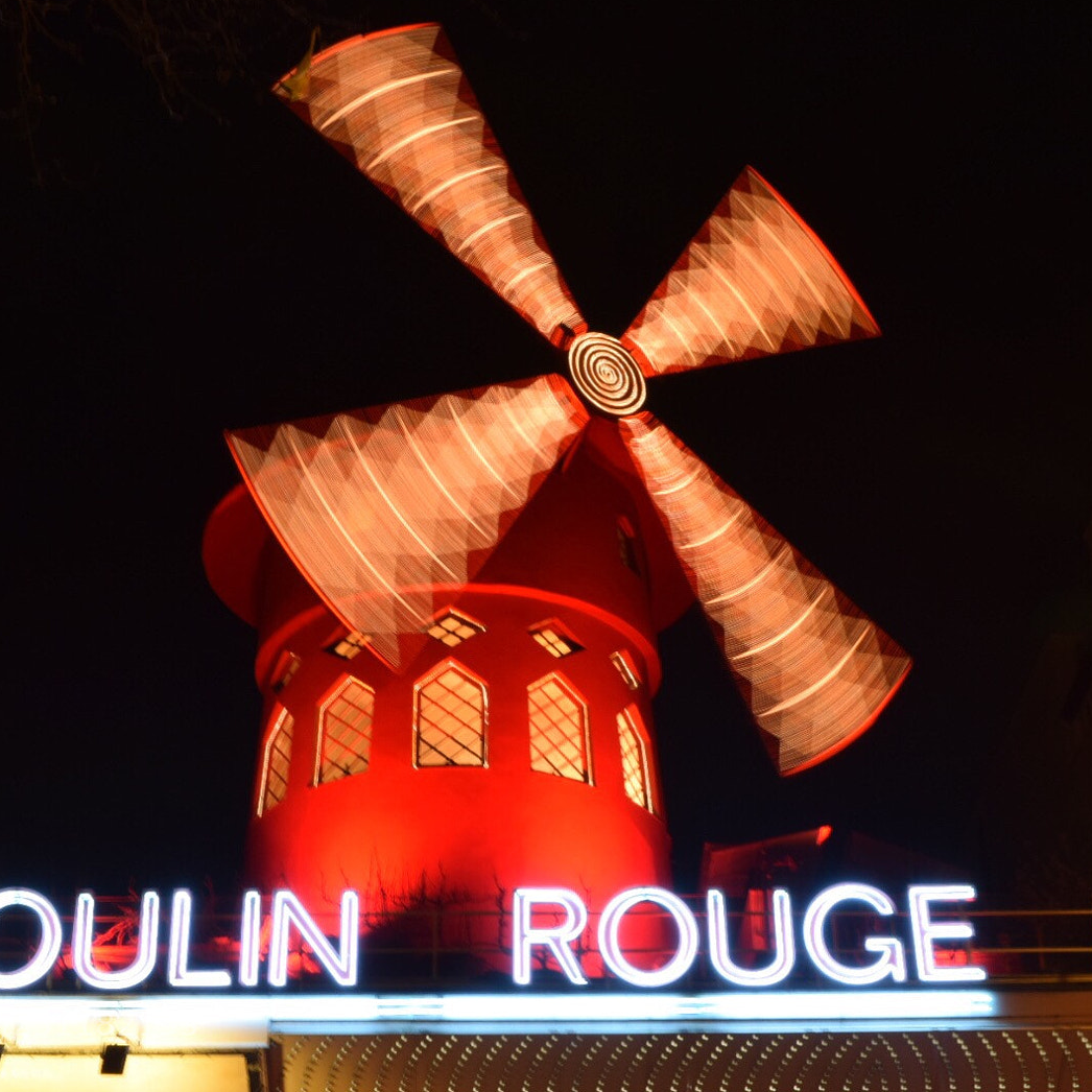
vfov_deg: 32.4
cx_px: 486
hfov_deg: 32.4
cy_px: 550
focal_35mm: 53
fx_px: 1879
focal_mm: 27
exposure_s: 1
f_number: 16
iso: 200
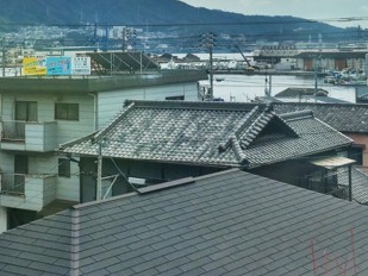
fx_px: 798
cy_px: 13
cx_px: 180
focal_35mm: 75
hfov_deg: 26.0
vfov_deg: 19.2
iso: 25
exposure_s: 1/1221
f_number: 2.2
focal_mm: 4.15
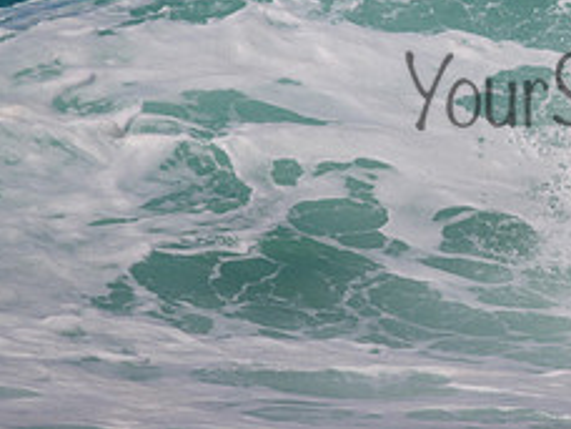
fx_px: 32232
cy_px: 69
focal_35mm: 1954
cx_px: 664
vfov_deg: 0.8
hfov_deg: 1.0
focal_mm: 800
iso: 360
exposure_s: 1/1600
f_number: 11
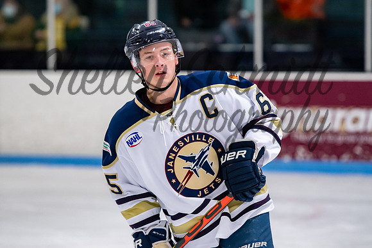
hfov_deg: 6.8
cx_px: 170
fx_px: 3136
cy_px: 116
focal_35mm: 303
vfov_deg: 4.5
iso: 2500
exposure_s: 1/800
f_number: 3.2
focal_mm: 180
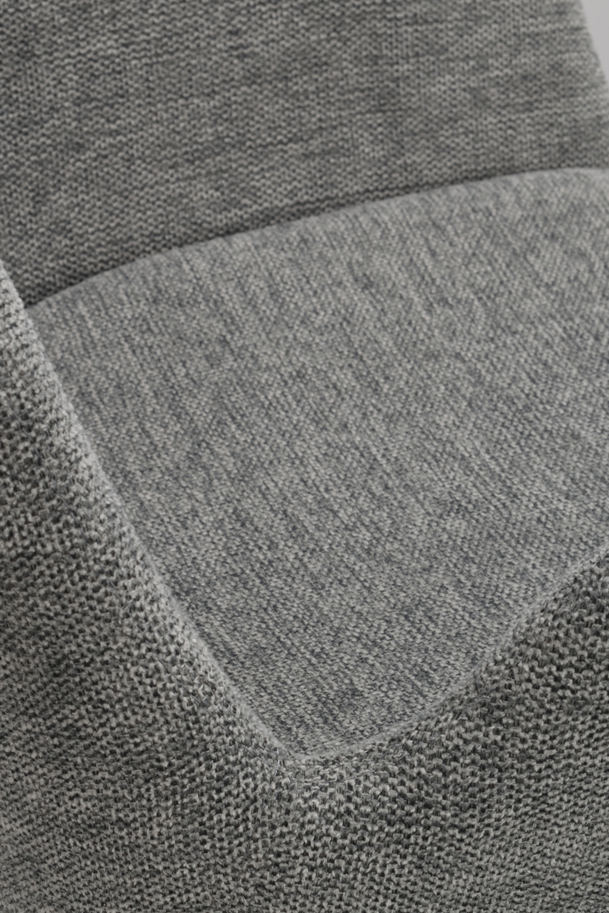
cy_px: 460
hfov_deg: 12.3
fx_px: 2815
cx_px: 235
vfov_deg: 18.4
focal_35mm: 111
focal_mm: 50
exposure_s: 1/200
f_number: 16
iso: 100
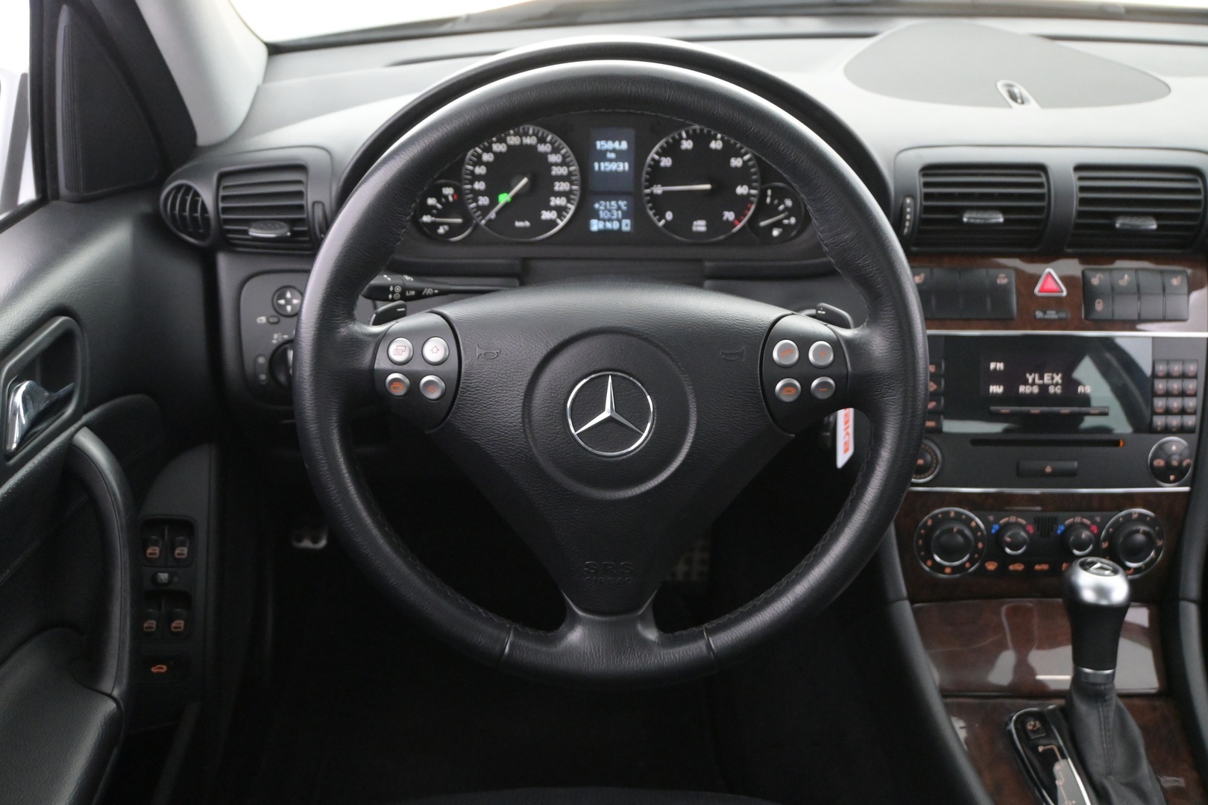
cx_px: 604
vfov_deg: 36.9
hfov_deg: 53.1
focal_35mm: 36
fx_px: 1208
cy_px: 402
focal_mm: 24
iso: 5000
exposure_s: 1/40
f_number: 4.2
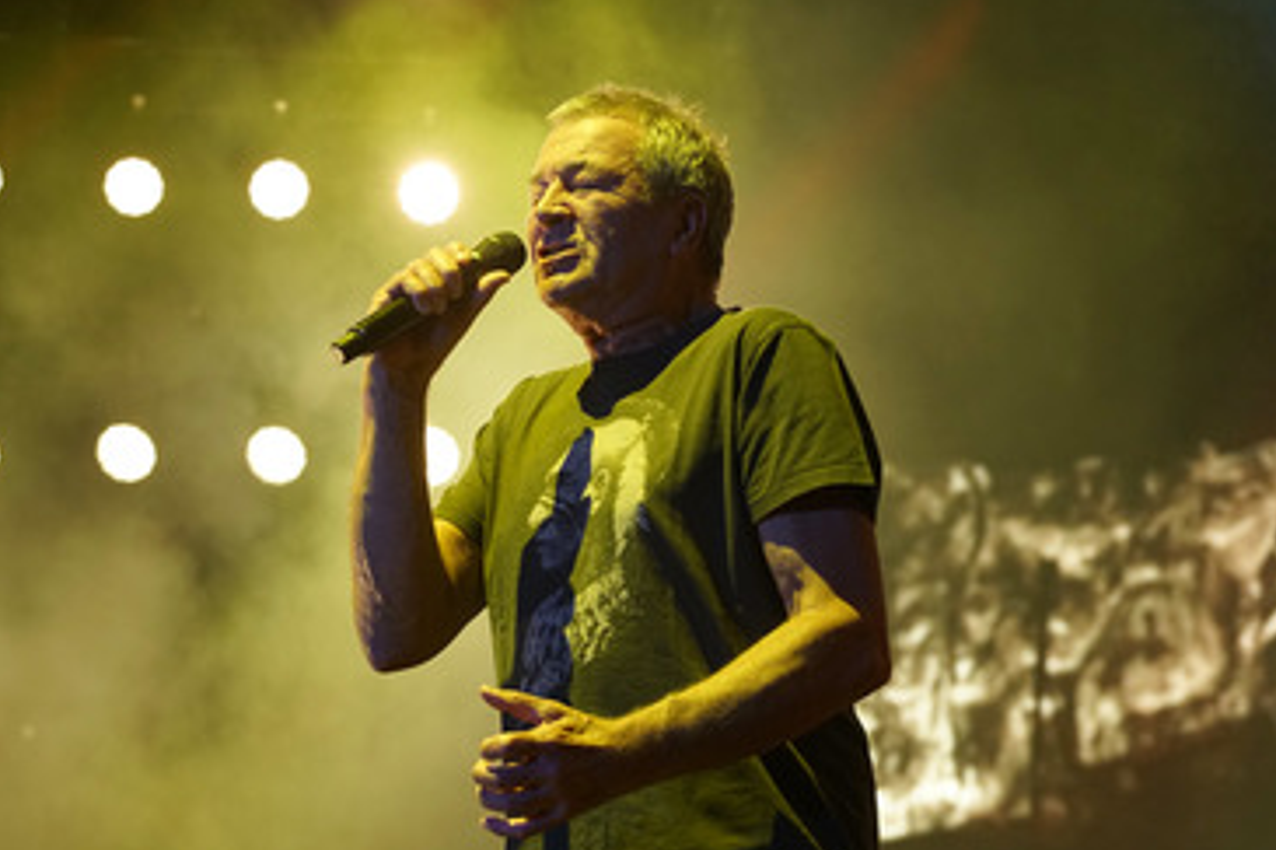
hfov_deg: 18.6
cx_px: 547
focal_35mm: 110
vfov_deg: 12.4
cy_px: 364
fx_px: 3897
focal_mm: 89
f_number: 5.6
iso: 1600
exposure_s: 1/400
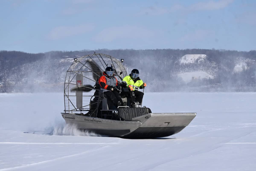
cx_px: 128
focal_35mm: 180
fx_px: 1280
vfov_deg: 7.6
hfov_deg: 11.4
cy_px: 86
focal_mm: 120
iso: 100
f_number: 9
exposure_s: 1/640
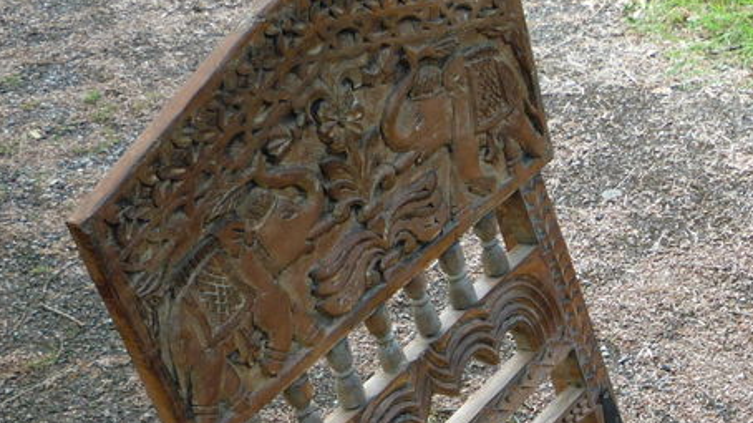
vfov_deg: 16.0
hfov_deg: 28.4
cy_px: 523
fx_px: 1437
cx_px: 657
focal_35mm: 72
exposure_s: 1/50
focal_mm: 5.2
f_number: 3.3
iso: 100
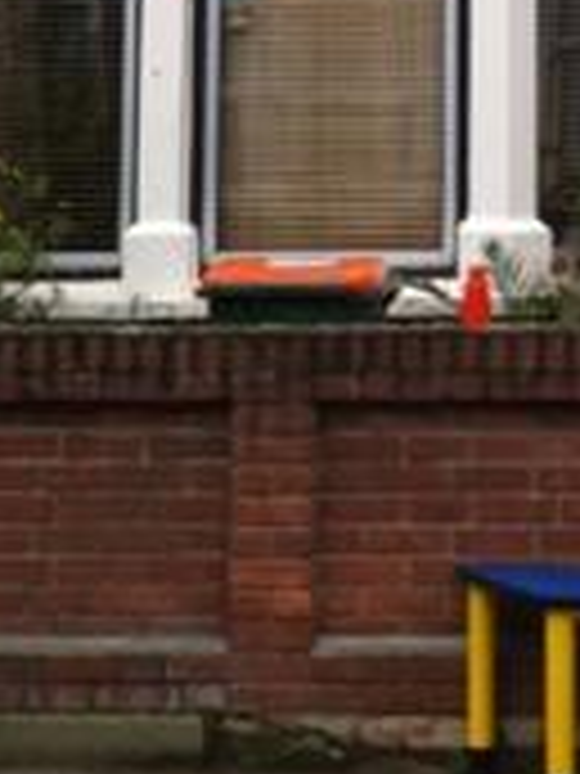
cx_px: 593
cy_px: -356
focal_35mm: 130
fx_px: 2904
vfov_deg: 14.3
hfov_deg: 11.3
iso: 80
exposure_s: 1/202
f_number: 2.8
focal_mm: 3.85
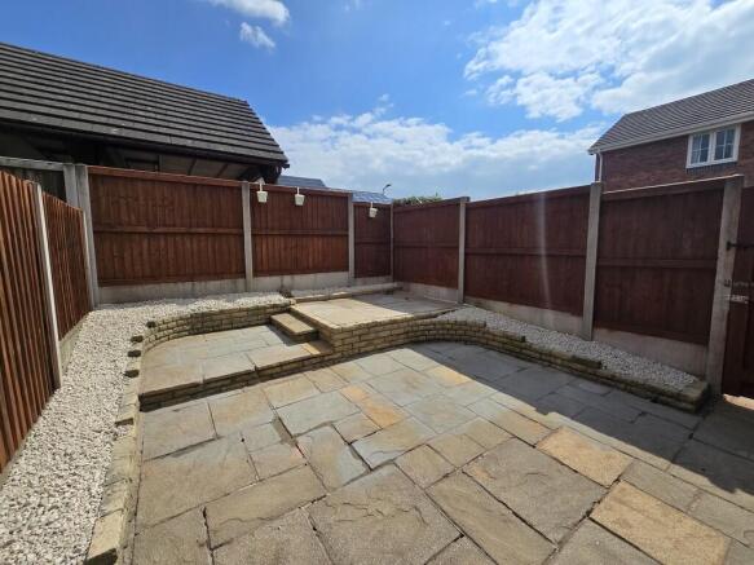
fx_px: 283
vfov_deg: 89.9
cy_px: 282
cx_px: 377
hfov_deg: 106.2
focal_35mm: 13
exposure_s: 1/4408
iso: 50
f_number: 2.2
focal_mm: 2.2
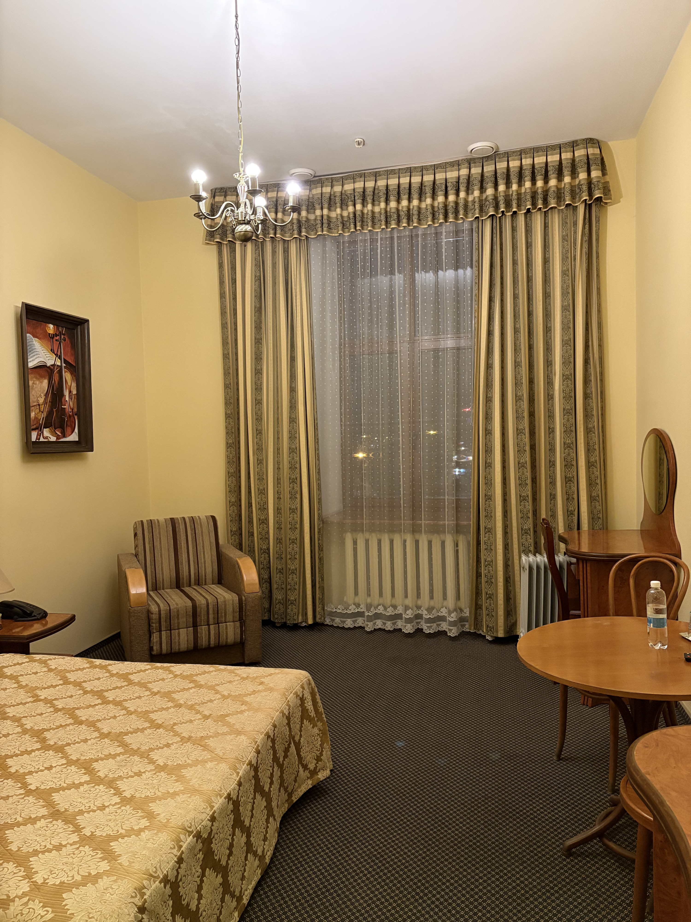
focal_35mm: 26
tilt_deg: -2.3
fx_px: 692
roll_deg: +1.2
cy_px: 461
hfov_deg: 53.1
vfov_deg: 67.3
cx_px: 346
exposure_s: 1/33
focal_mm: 5.96
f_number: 1.6
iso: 500
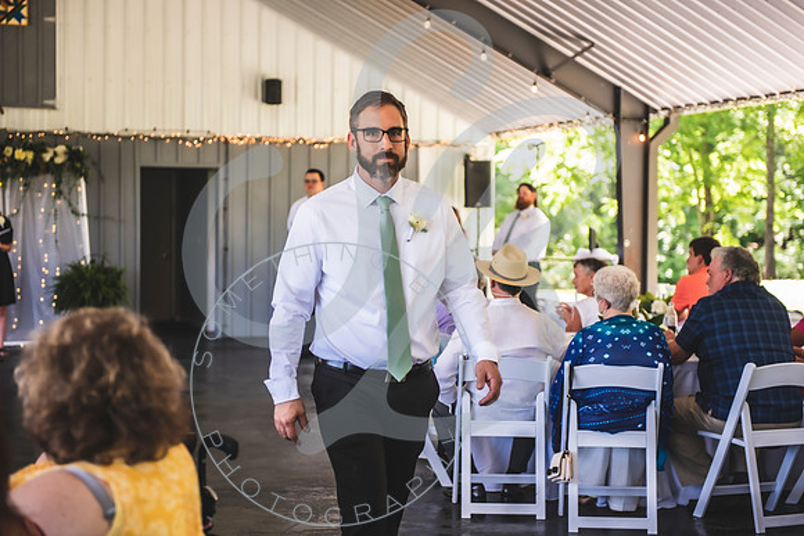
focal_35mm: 70
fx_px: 1564
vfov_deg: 19.5
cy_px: 268
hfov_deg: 28.8
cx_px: 402
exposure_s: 1/200
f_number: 2.8
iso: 400
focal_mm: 70
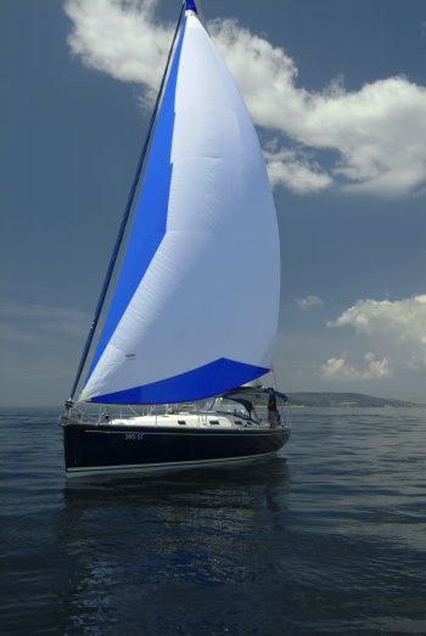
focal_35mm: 36
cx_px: 213
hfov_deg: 37.0
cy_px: 318
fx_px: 637
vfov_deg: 53.1
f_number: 5.6
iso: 160
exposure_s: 1/350
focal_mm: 24
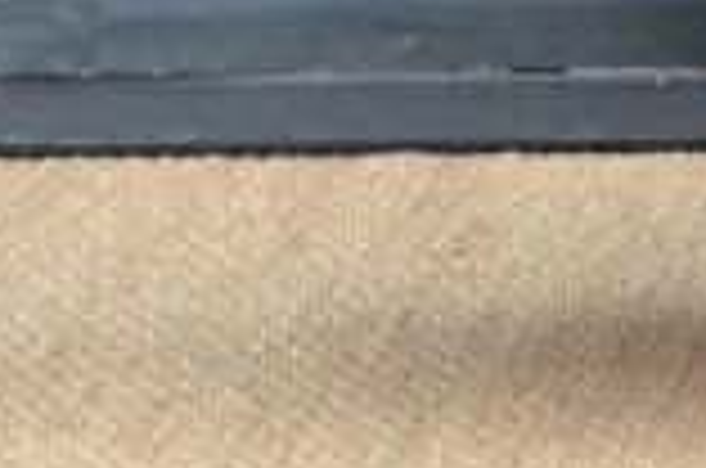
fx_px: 7591
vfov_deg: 3.5
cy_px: -675
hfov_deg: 5.2
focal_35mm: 388
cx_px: 1637
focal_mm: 45
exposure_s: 1/125
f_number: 5.6
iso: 320
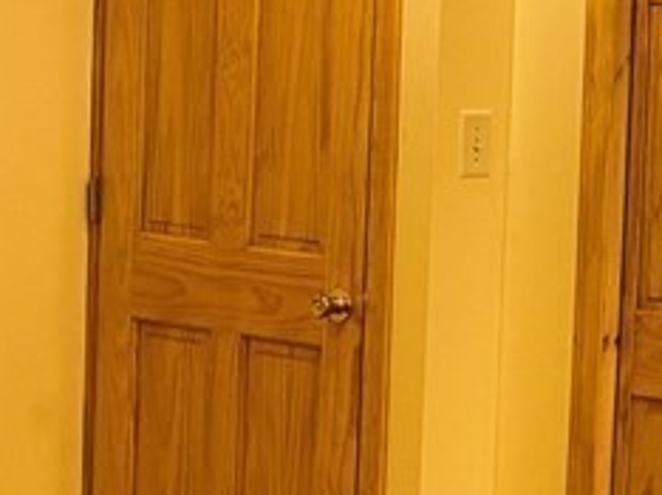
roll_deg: -4.3
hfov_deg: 15.4
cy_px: 354
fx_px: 2178
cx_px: 1101
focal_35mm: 114
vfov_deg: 12.9
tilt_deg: -6.3
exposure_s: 1/60
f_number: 1.8
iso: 100
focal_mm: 4.25
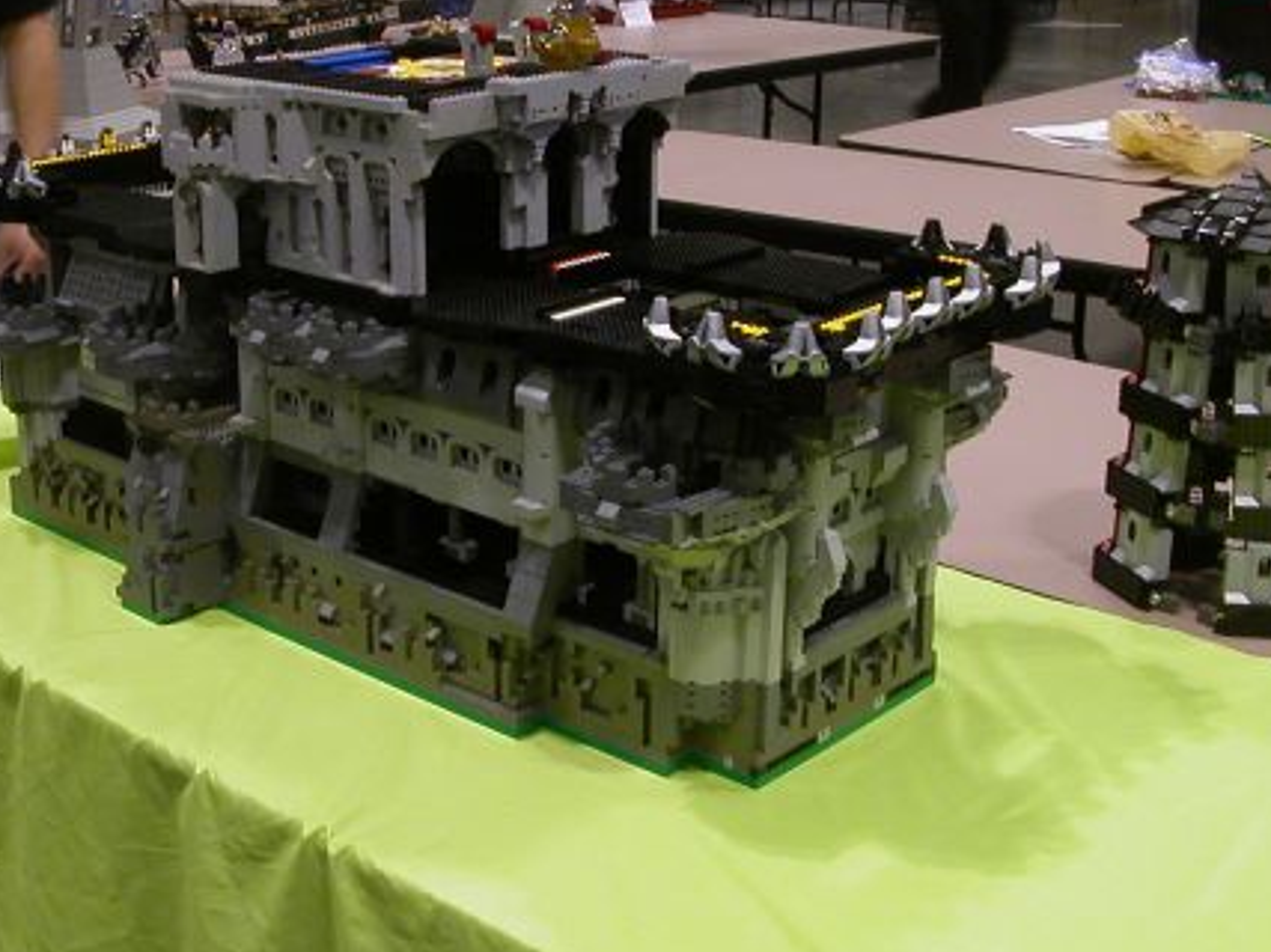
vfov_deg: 28.0
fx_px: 1909
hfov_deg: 36.7
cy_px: 396
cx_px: 491
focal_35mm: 52
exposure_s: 1/17.1
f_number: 2.7
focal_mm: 5.6
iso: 100
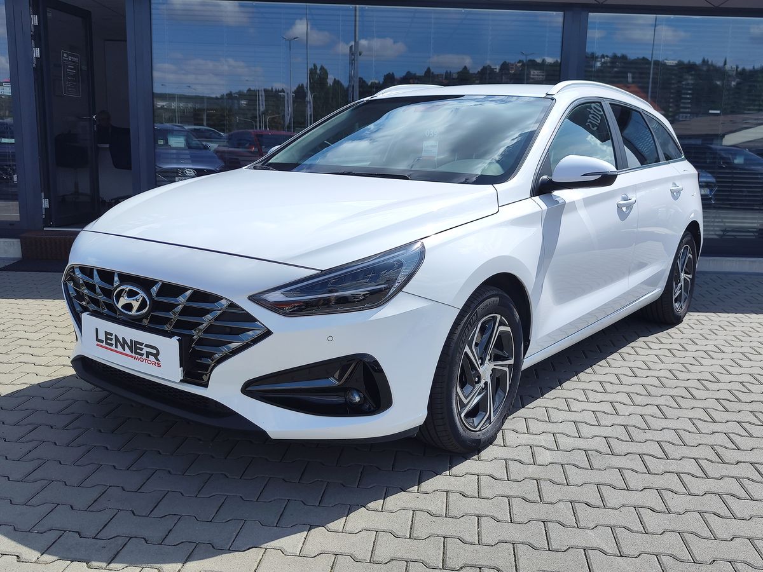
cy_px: 286
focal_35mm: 23
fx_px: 507
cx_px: 382
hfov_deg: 73.9
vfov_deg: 58.9
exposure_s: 1/1089
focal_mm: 7.01
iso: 50
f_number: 1.69
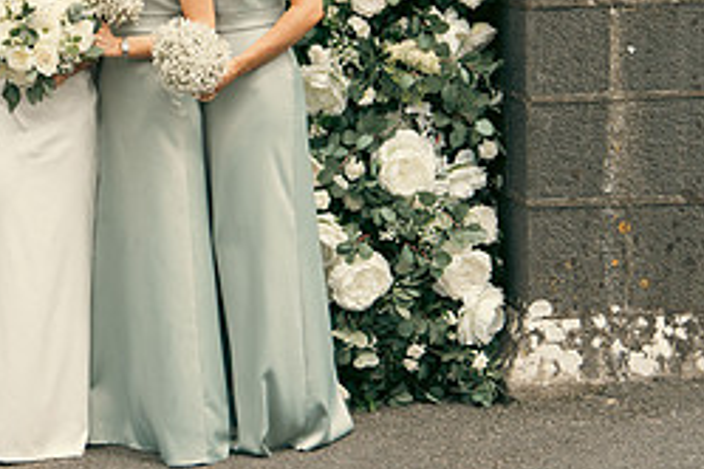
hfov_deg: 21.7
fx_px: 1779
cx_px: 40
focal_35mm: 91
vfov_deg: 14.7
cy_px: -30
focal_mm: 39
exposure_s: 1/640
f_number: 3.5
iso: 125
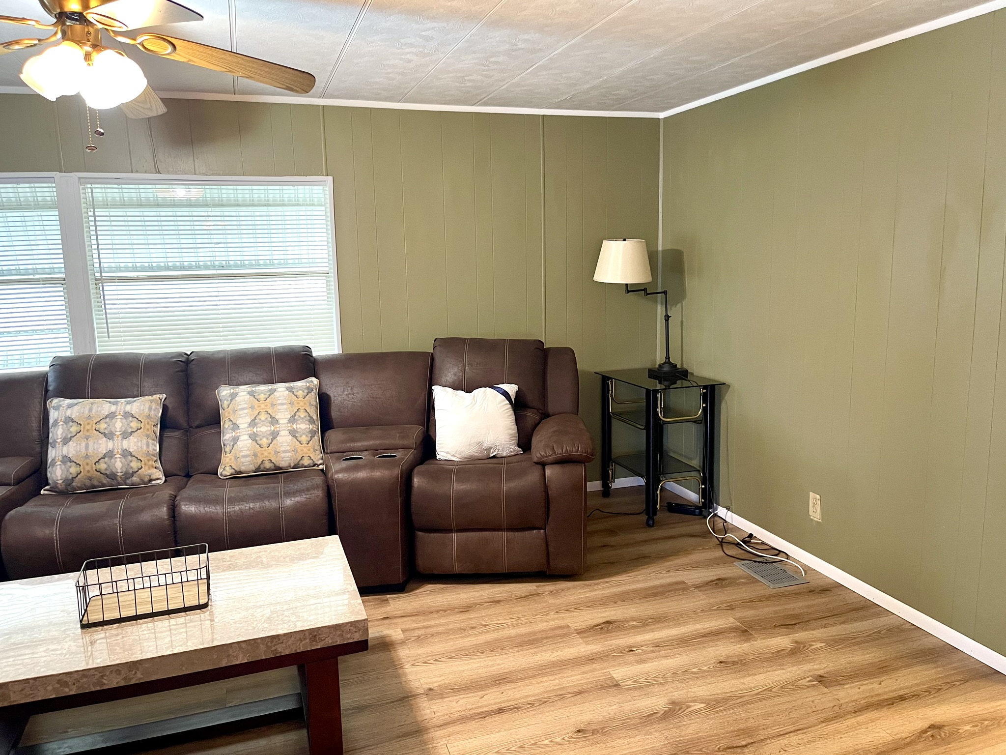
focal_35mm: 25
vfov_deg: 54.9
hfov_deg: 69.4
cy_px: 378
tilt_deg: -4.7
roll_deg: -0.7
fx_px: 727
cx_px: 503
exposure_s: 1/60
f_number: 1.6
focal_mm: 5.1
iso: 320
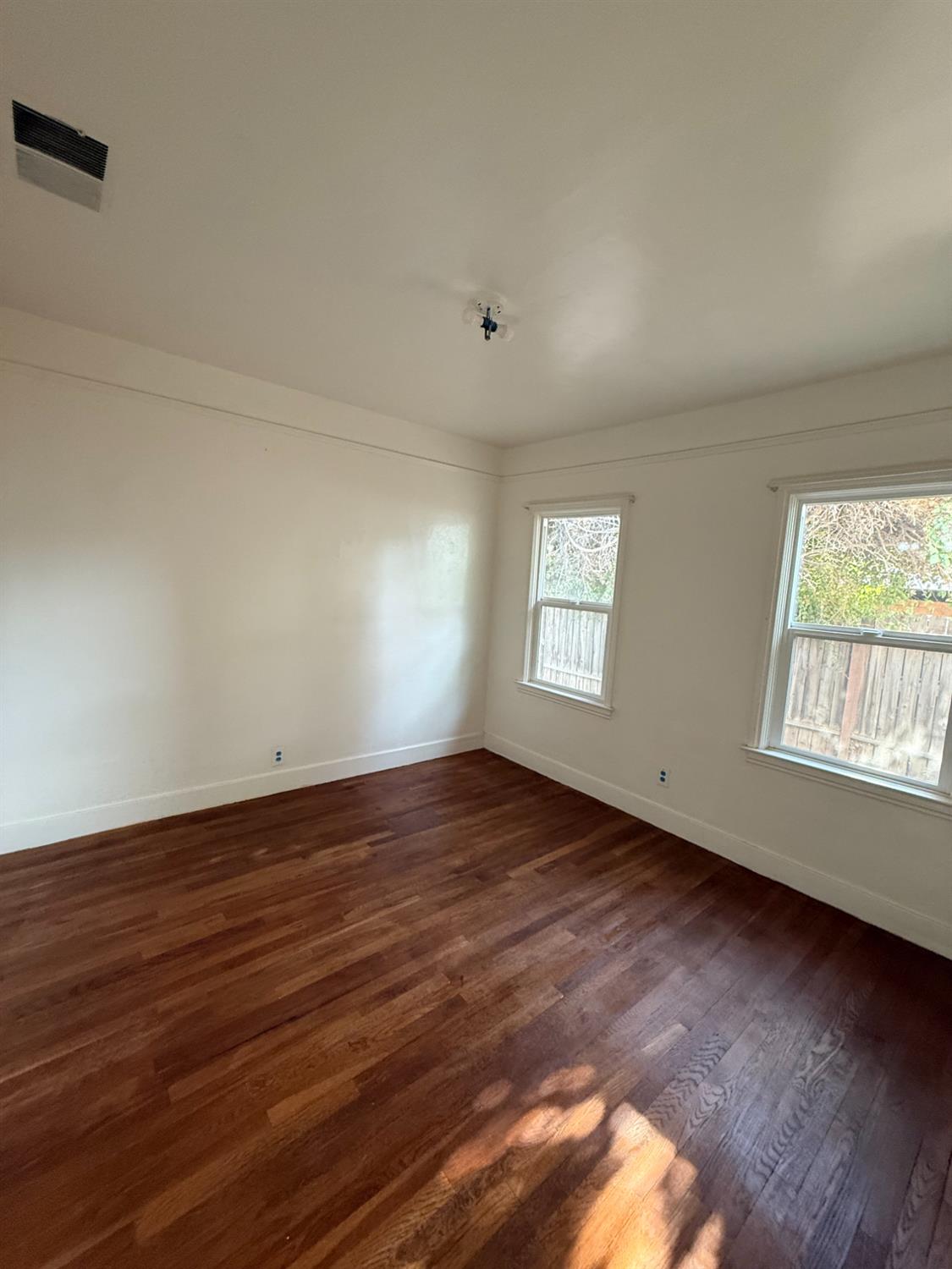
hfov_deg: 85.7
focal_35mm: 14
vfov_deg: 102.1
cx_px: 476
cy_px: 634
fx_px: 513
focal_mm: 2.22
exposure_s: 1/65
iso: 320
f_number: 2.2
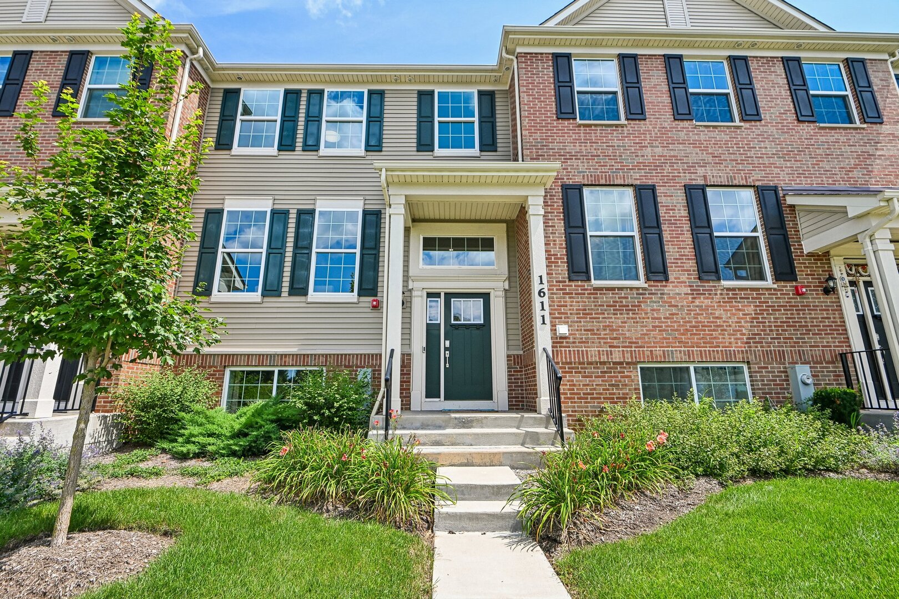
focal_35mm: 16
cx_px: 450
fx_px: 400
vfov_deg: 73.7
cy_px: 300
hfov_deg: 96.7
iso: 400
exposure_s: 1/320
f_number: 13
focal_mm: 16
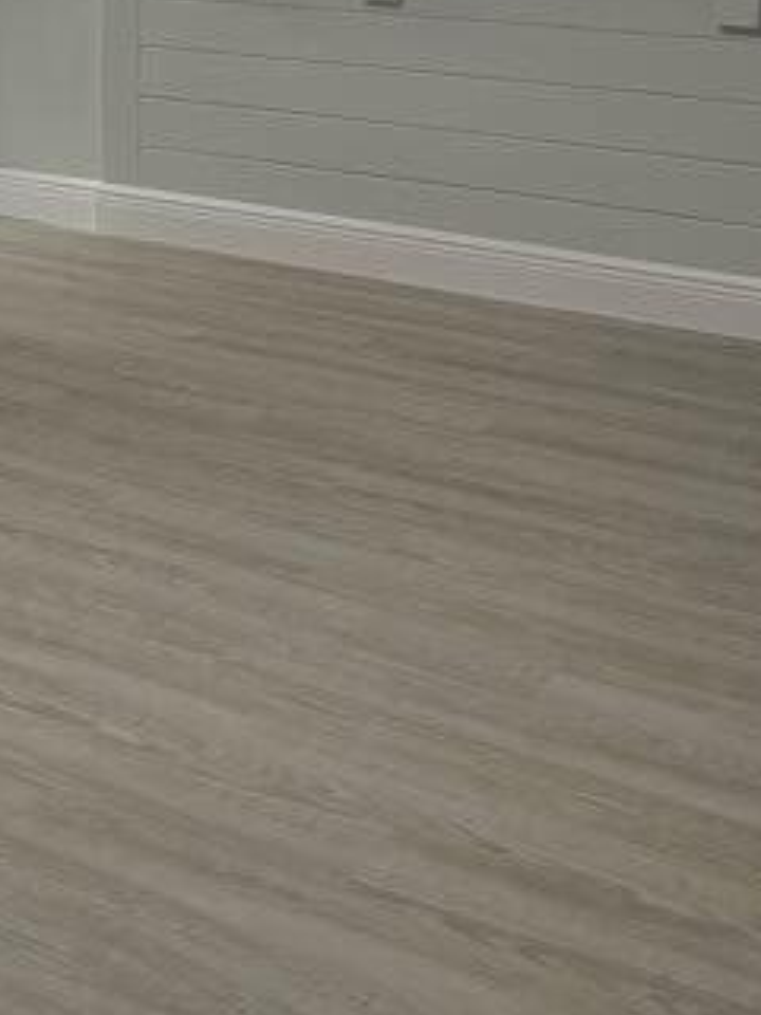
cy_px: 60
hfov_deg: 21.0
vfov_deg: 27.3
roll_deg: +0.3
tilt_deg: -9.8
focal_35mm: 68
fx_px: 1993
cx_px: 17
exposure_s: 1/60
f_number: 1.5
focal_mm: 5.7
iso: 160
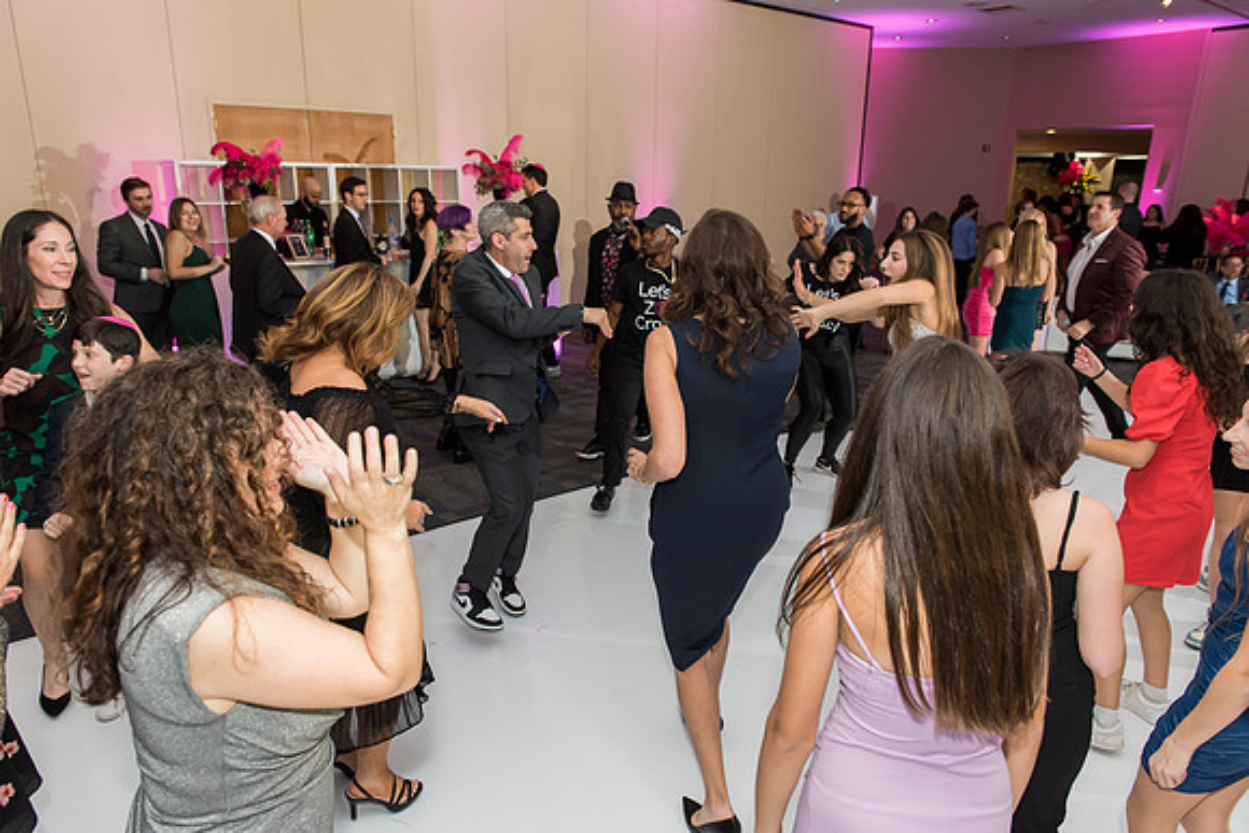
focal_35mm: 24
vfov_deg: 53.2
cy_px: 416
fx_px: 833
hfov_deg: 73.7
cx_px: 624
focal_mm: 24
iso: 1250
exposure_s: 1/100
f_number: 4
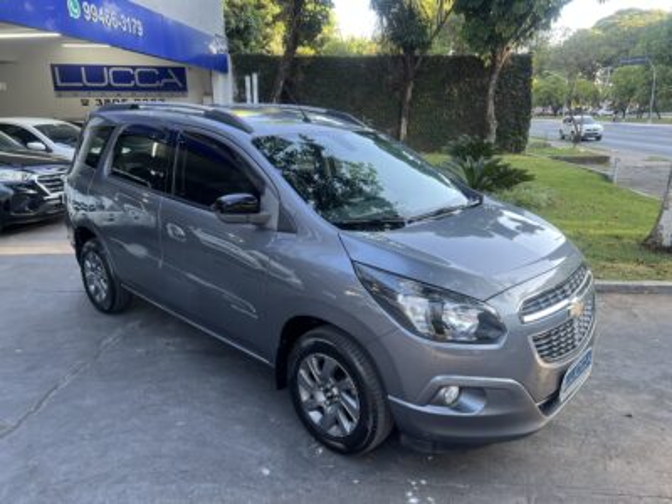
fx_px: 505
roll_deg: +2.0
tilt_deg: -15.4
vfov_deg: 53.1
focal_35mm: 26
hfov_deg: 67.3
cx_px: 336
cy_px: 252
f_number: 1.5
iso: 50
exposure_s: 1/120
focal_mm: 5.7
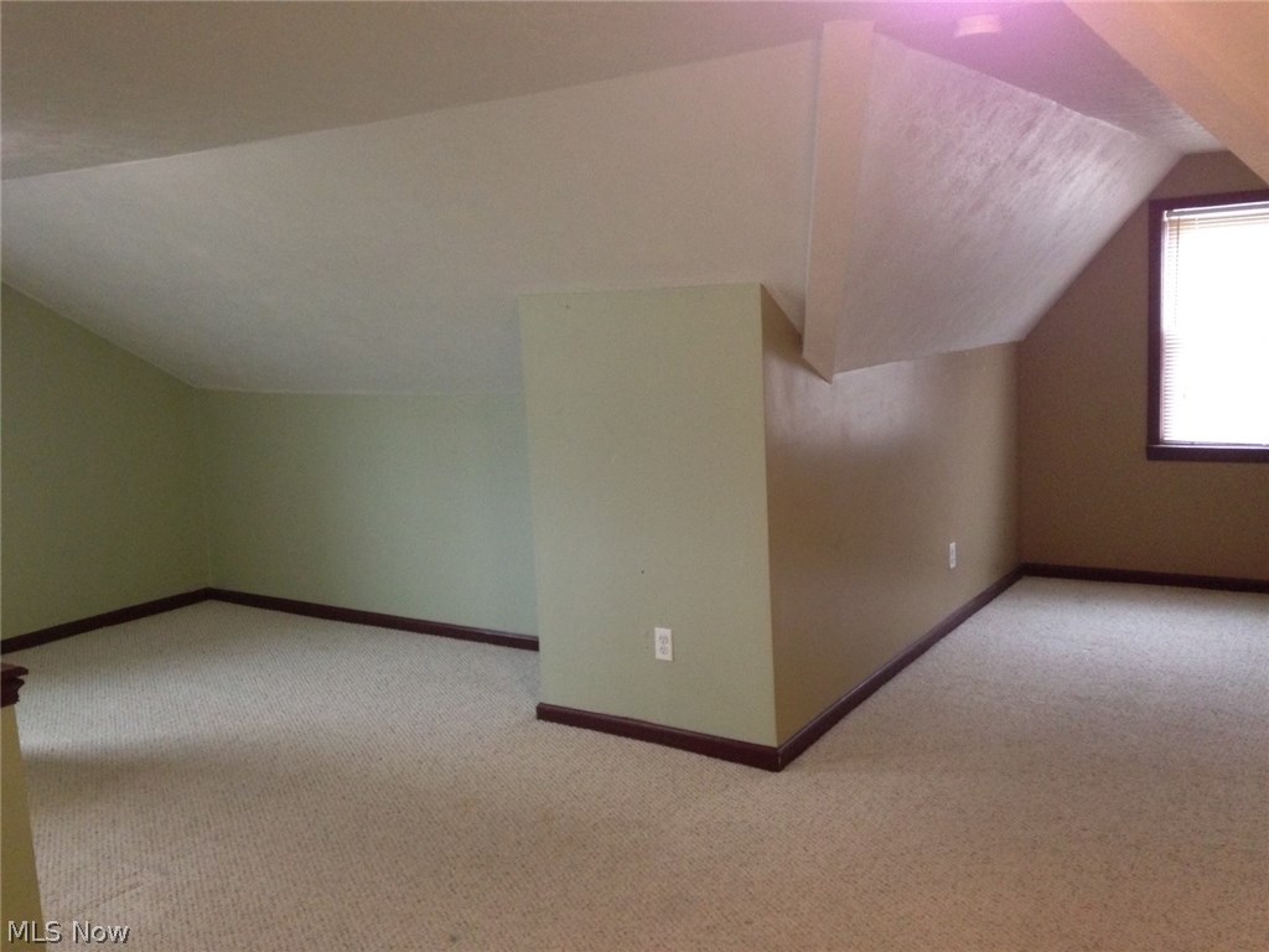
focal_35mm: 33
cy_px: 476
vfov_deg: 42.9
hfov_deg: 55.4
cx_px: 634
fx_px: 1210
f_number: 2.4
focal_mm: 4.12
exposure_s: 1/20
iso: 320
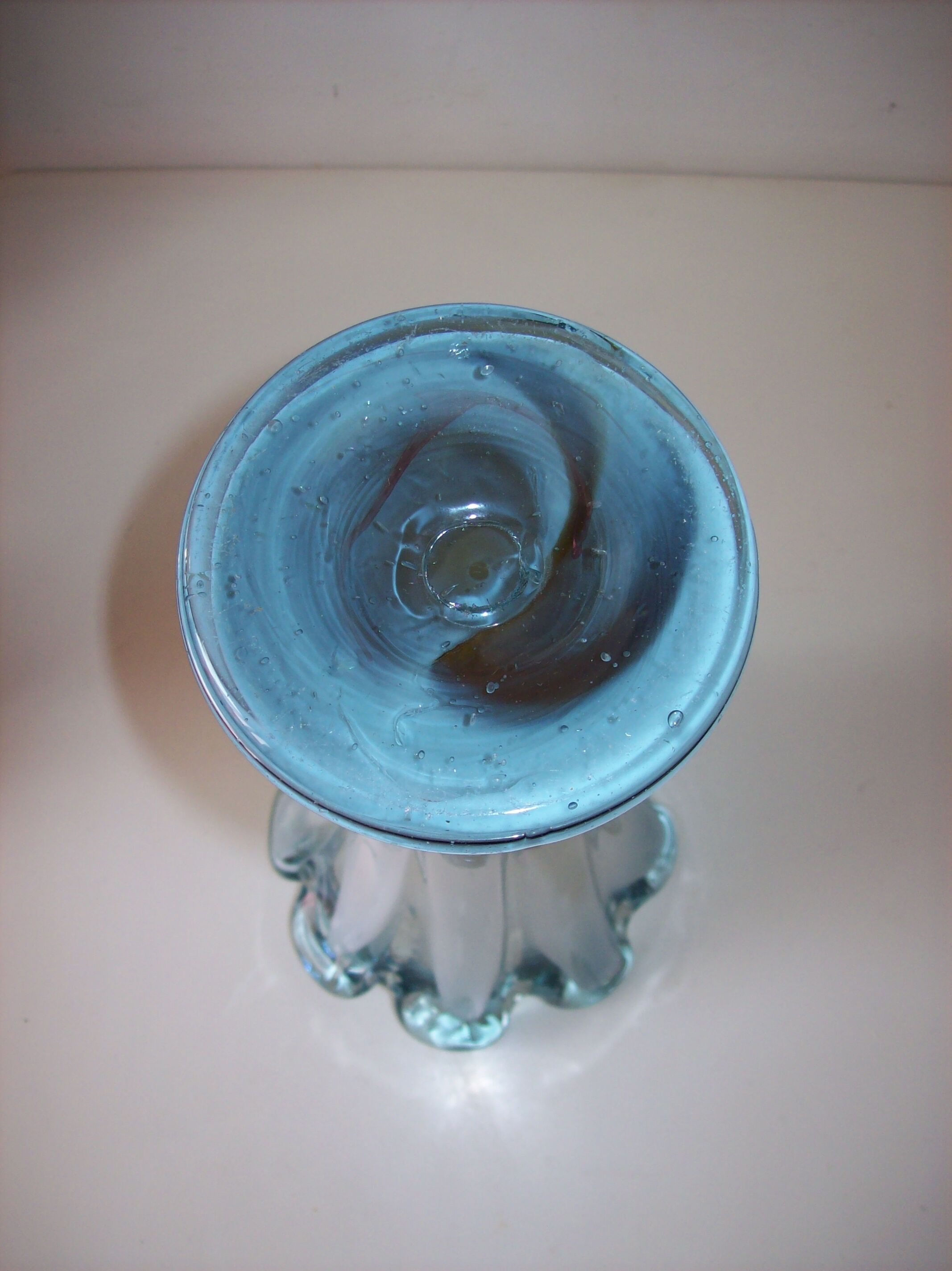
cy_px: 636
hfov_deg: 39.6
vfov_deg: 51.4
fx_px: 1321
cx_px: 476
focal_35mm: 36
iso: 80
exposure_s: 1/64
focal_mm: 6
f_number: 2.7
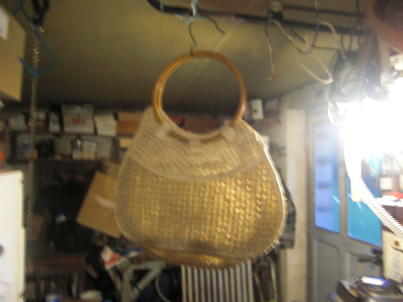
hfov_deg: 63.4
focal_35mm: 28
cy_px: 151
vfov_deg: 49.7
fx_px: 326
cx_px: 202
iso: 200
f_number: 2.6
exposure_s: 1/4
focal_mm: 4.9
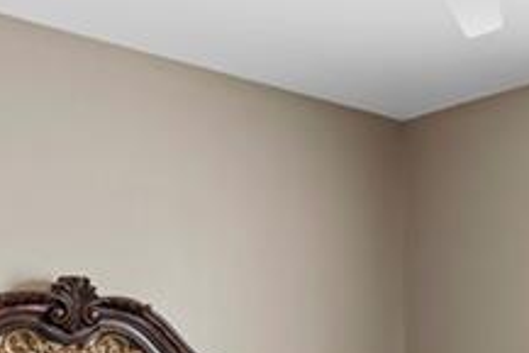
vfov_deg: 19.7
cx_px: 539
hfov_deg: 28.5
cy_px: 397
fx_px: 970
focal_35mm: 66
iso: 100
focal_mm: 14
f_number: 5.6
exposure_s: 1/4
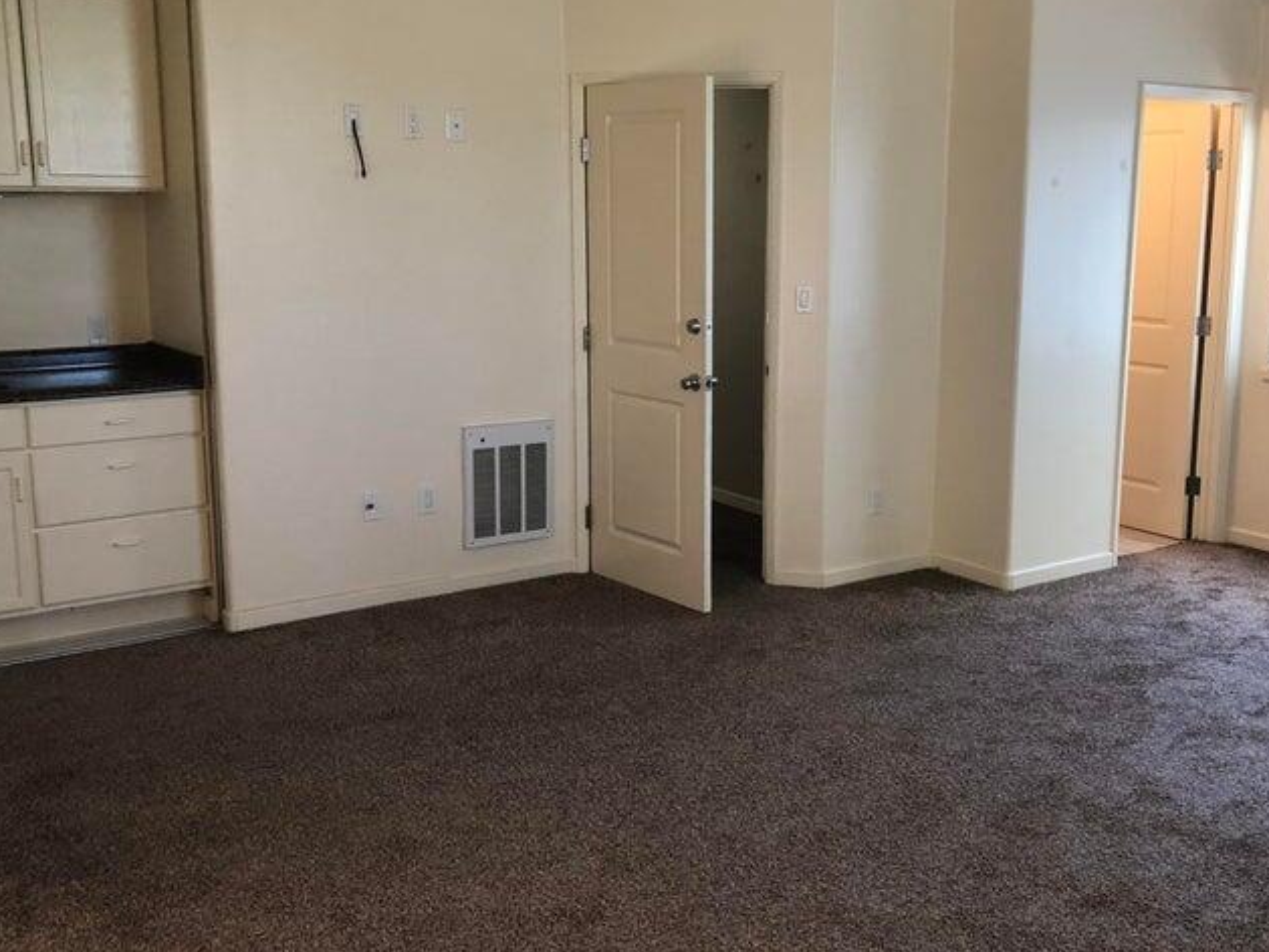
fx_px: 1393
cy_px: 442
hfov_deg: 48.8
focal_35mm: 38
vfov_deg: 37.7
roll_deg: -0.2
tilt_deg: -10.5
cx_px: 721
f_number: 1.8
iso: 40
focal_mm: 3.99
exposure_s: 1/15
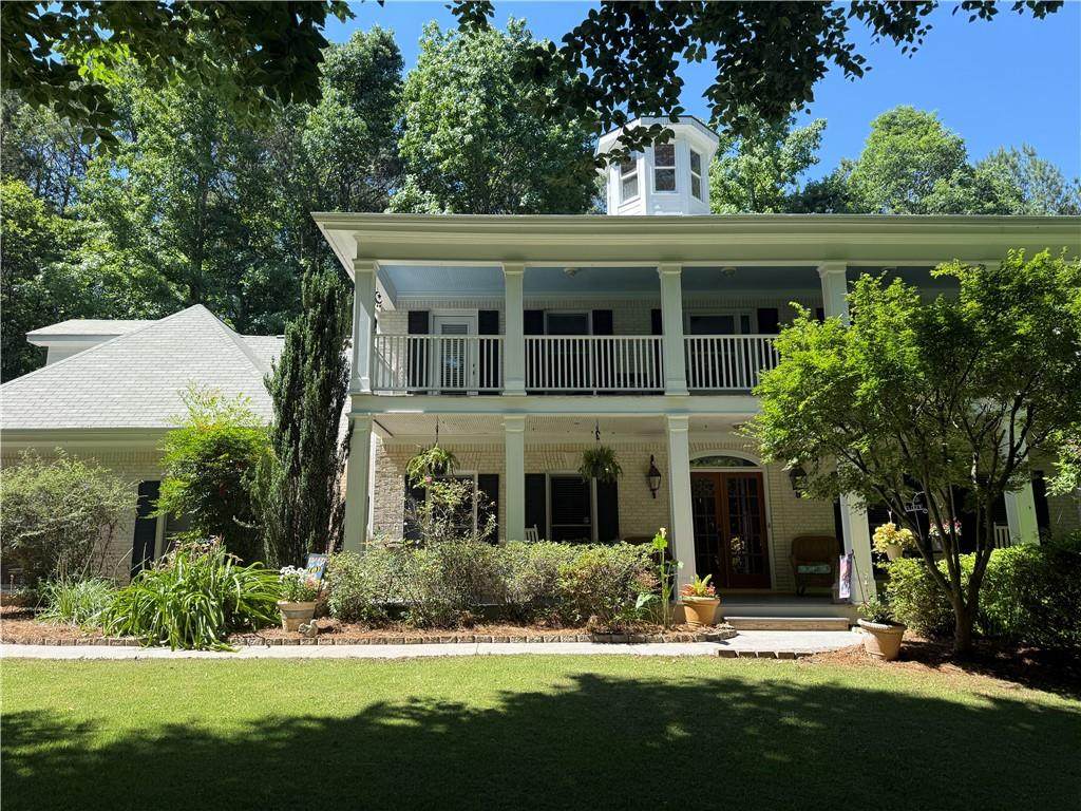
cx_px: 540
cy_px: 406
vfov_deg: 56.8
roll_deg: +0.5
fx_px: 749
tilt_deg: +12.1
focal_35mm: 24
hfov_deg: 71.6
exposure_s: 1/931
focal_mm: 6.76
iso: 100
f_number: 1.78
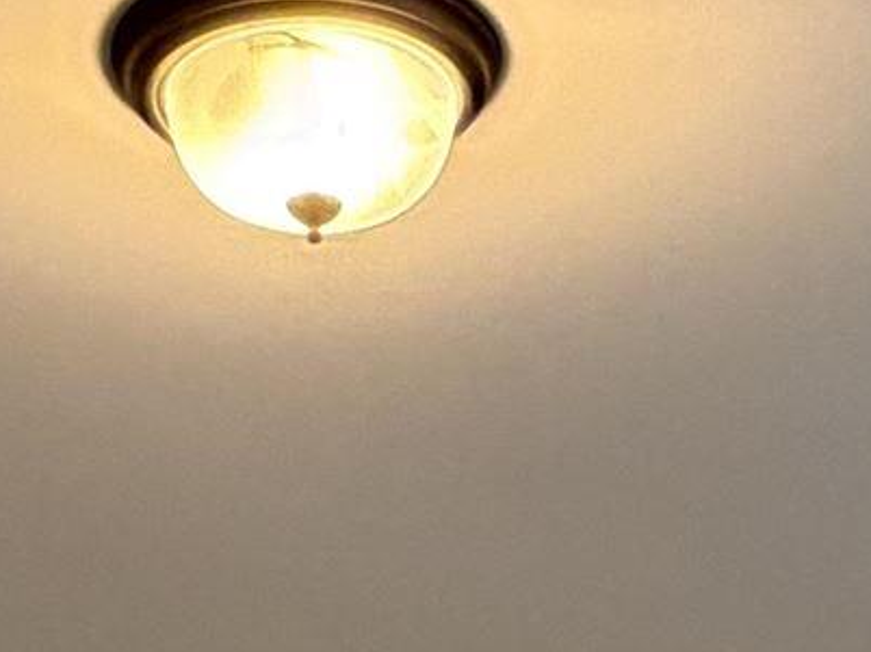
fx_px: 2691
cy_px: 1748
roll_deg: +0.6
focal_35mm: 107
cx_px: 477
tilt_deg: -5.7
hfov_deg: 18.4
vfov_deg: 10.8
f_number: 2.2
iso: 250
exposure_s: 1/60
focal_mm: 2.22
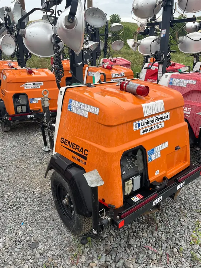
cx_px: 100
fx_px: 201
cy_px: 134
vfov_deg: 67.3
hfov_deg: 53.1
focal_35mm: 26
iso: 50
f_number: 1.6
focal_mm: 5.1
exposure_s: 1/701
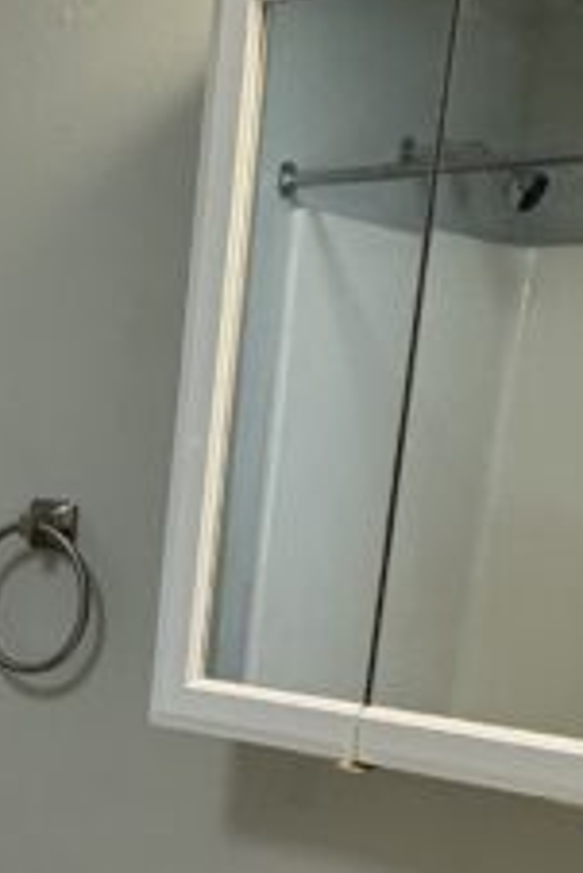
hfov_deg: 19.2
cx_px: -166
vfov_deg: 28.4
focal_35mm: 66
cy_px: 896
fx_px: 1601
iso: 200
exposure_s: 1/120
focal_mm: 2.22
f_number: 2.2
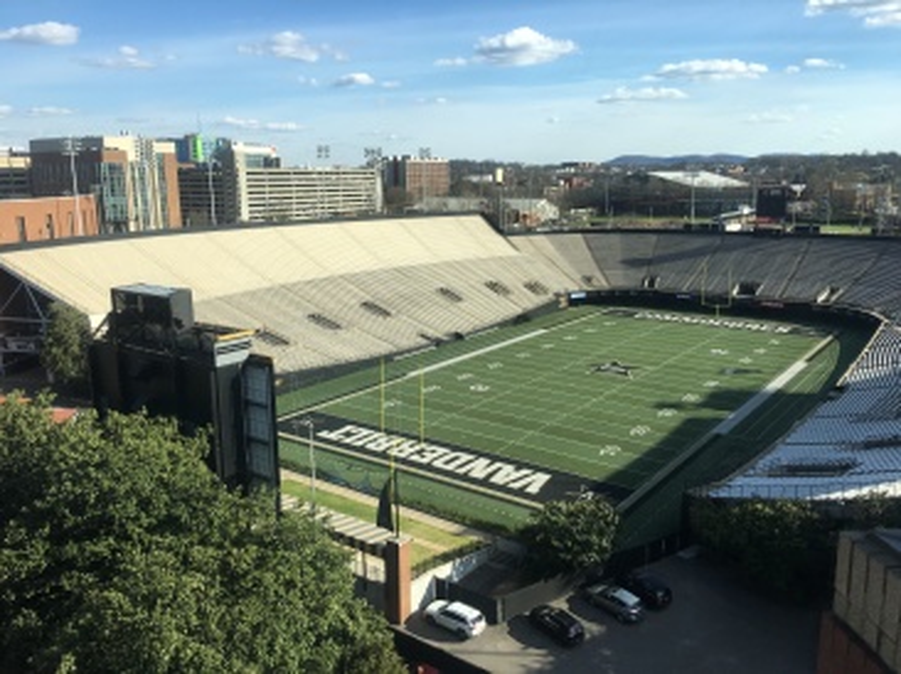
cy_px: 337
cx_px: 450
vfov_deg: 48.2
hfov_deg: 61.7
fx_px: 754
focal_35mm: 29
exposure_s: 1/864
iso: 25
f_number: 2.2
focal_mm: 4.15
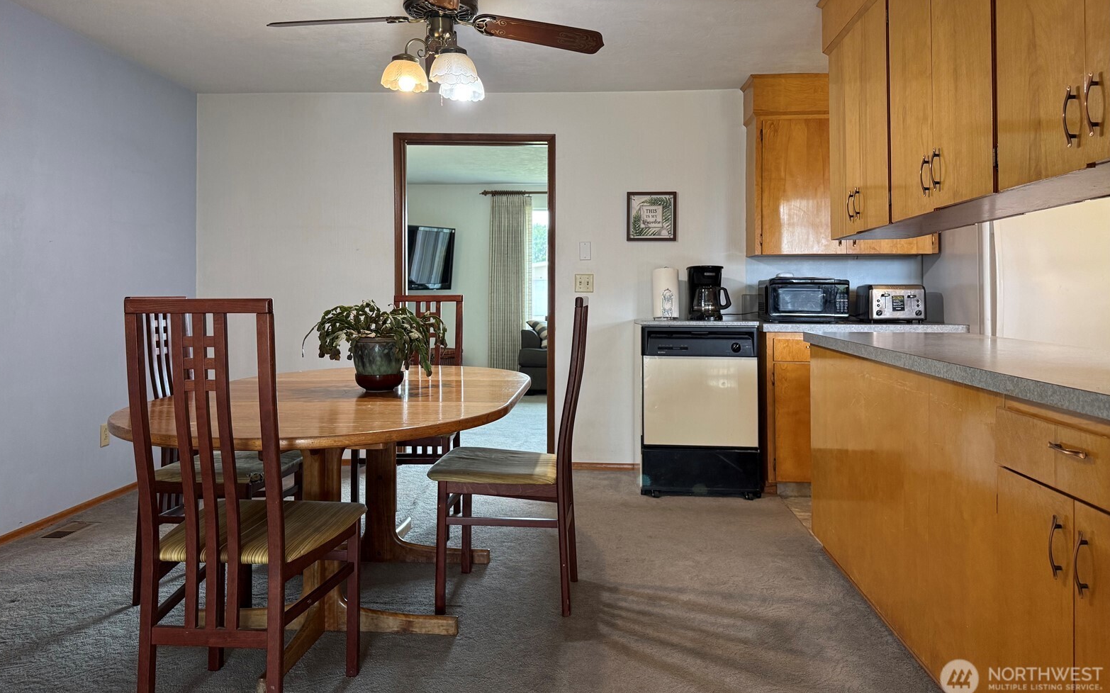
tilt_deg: +1.0
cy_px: 282
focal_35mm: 26
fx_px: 786
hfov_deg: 70.4
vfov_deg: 47.3
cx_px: 557
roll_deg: -0.5
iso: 250
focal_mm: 6.76
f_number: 1.78
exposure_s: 1/120
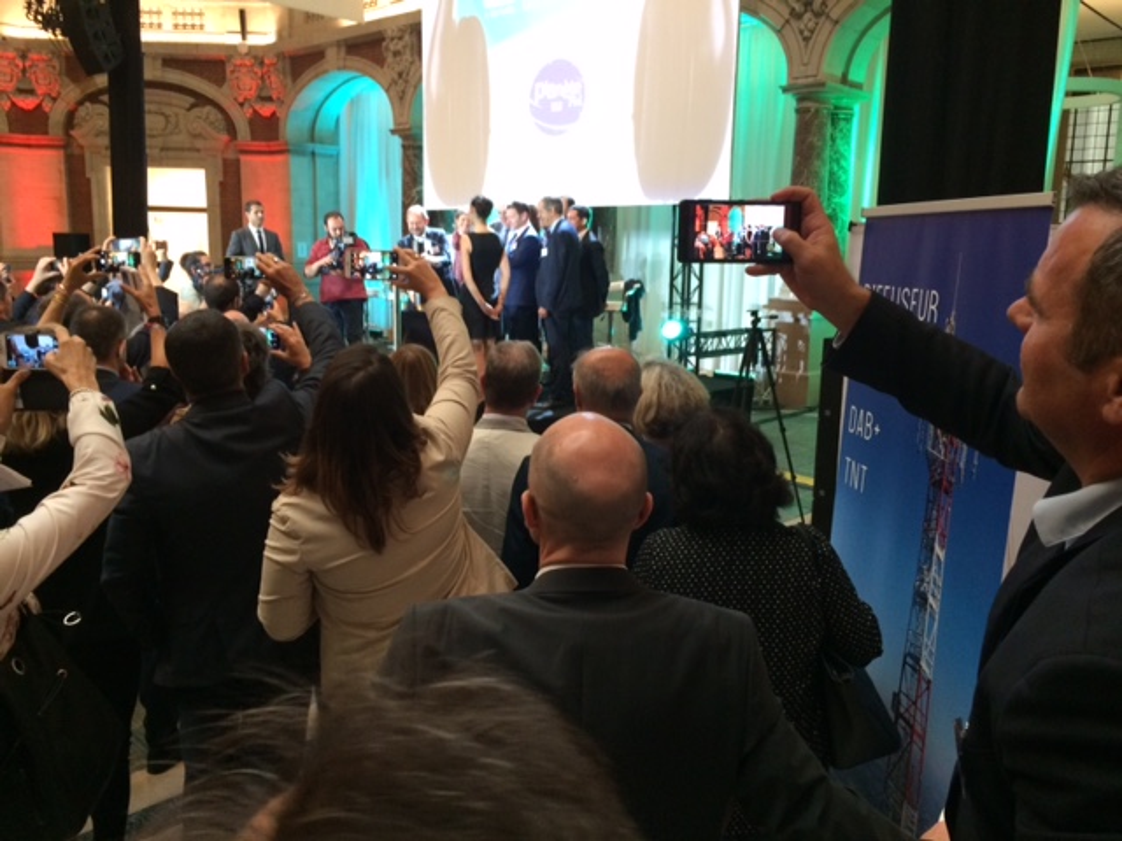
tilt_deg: -10.4
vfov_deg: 48.2
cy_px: 420
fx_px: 940
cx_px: 561
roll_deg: -1.6
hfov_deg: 61.7
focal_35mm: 29
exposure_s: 1/33
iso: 200
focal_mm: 4.15
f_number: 2.2
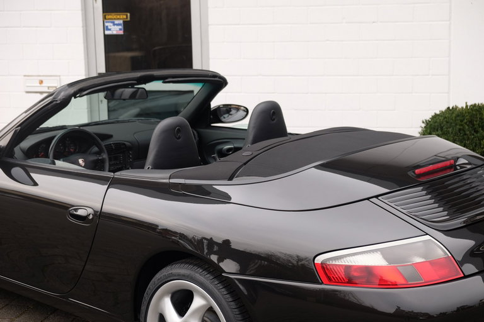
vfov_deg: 21.2
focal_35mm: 64
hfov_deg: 31.4
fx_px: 860
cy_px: 161
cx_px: 242
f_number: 4
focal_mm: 42.5
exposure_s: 1/110
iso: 200
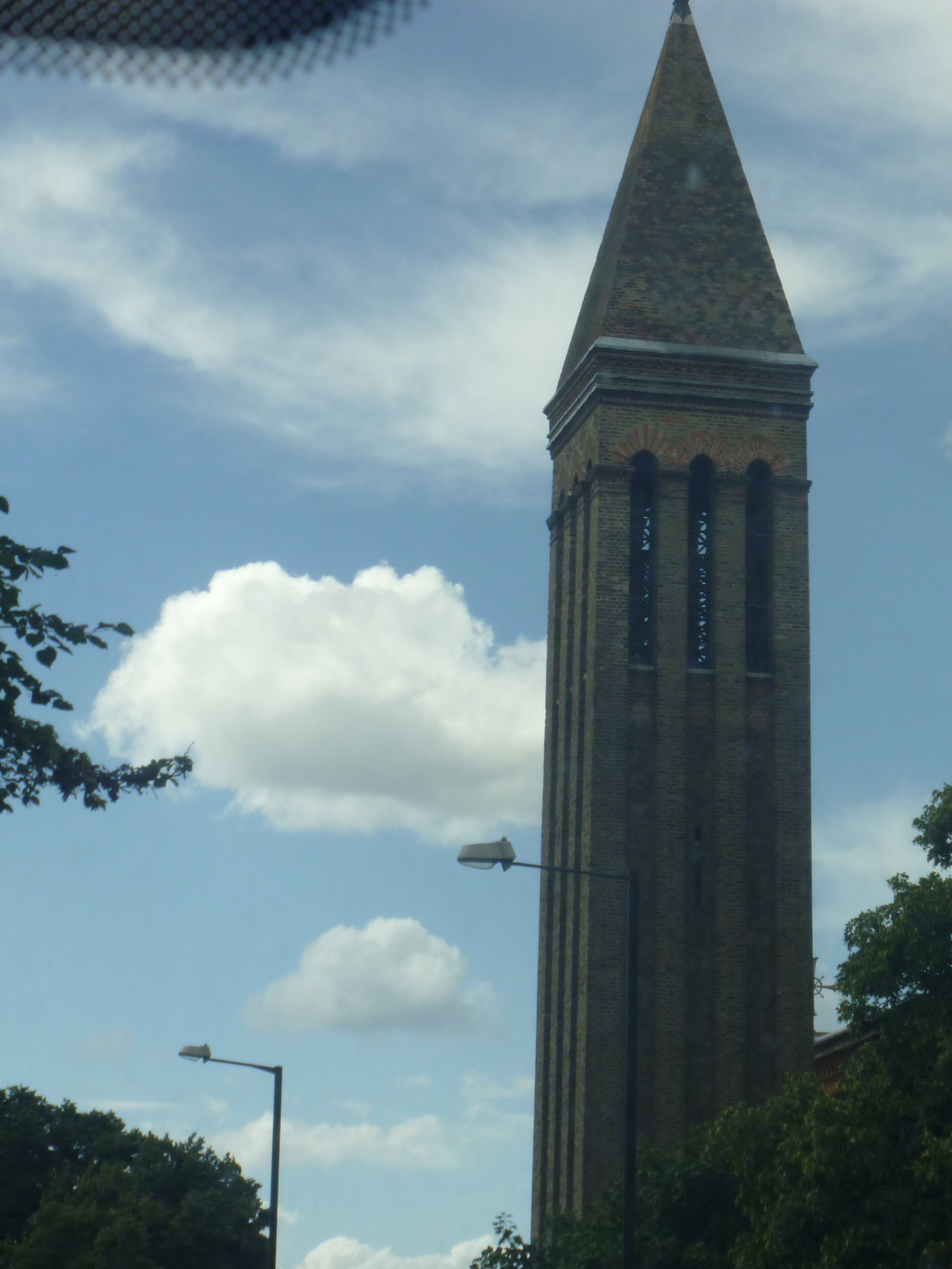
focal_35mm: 102
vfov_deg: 19.3
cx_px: 622
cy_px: 631
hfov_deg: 14.5
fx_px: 3740
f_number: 6.3
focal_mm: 13.5
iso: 125
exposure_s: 1/400
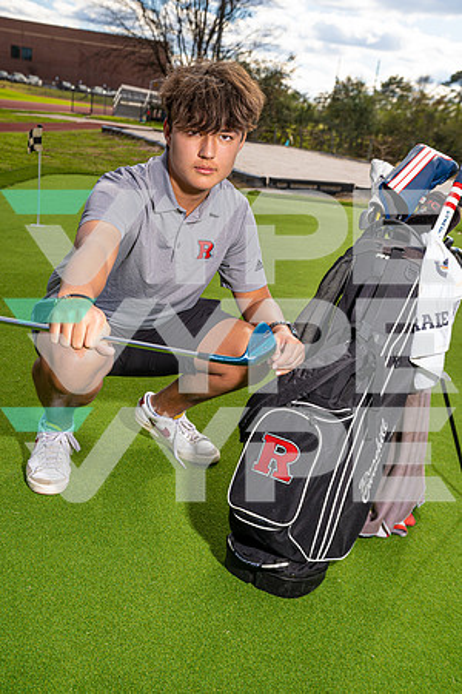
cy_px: 347
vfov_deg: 45.4
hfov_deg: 31.2
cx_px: 231
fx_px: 828
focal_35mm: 43
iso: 100
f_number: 6.3
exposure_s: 1/250
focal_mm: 43
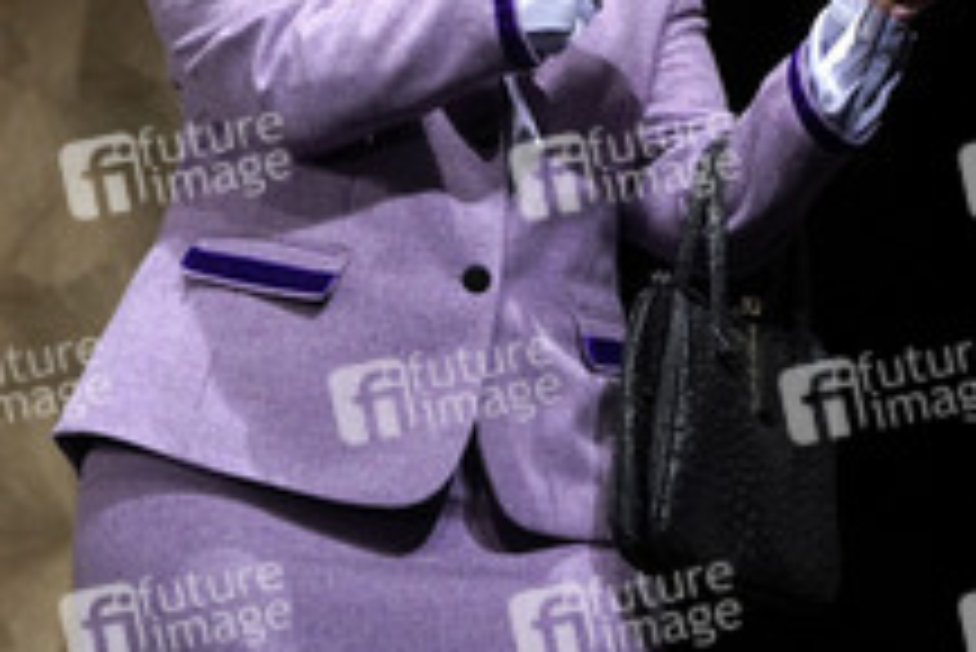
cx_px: 506
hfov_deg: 5.0
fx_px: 11258
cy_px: 54
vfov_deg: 3.3
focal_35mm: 415
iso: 1600
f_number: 5.6
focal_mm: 200
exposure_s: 1/640
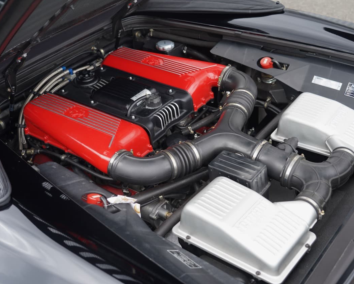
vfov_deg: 31.5
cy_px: 143
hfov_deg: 38.7
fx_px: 503
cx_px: 197
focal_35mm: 48
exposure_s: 1/60
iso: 160
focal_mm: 42
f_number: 4
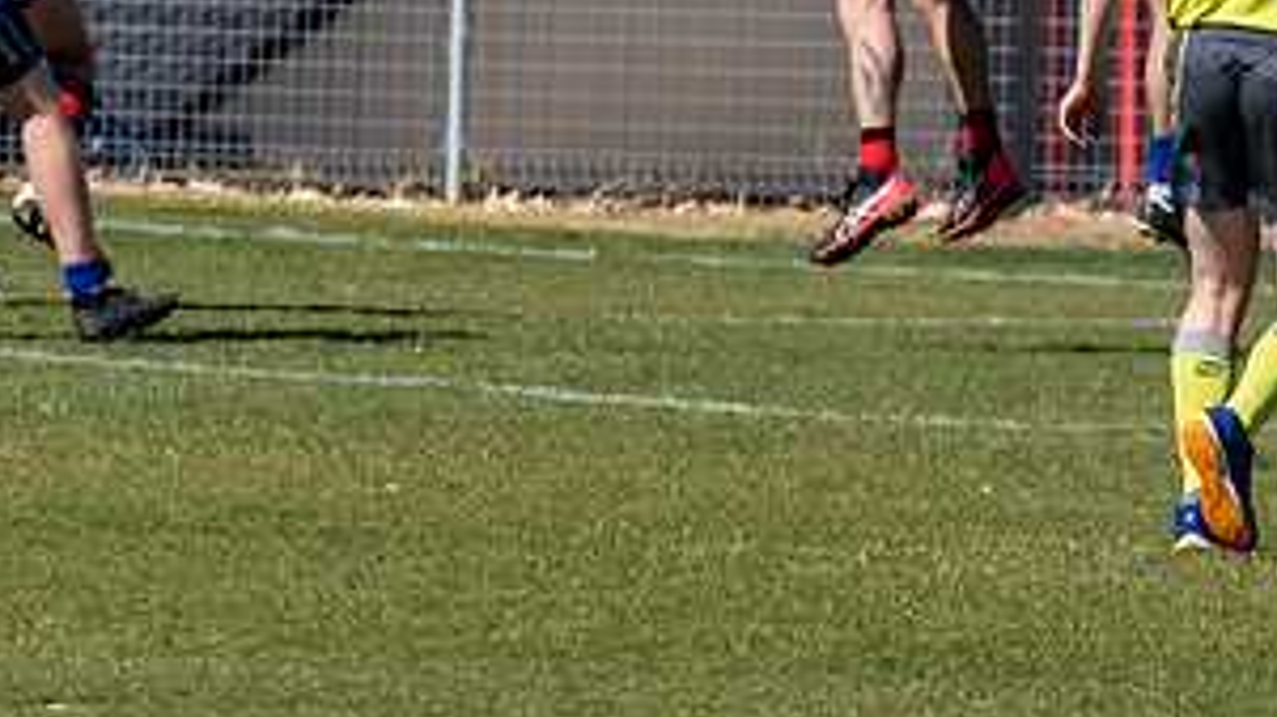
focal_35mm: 1443
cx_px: 1239
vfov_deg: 0.8
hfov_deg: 1.5
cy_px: -127
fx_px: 48840
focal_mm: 400
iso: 800
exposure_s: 1/4000
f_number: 8
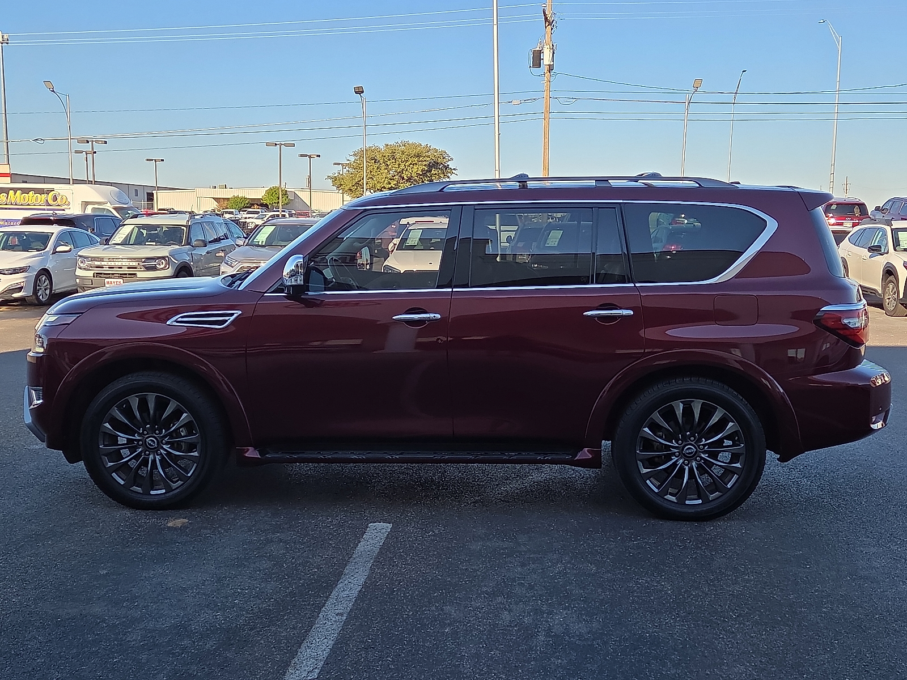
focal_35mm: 37
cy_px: 340
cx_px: 454
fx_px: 969
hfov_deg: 50.1
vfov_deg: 38.7
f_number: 1.8
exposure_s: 1/1000
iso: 25
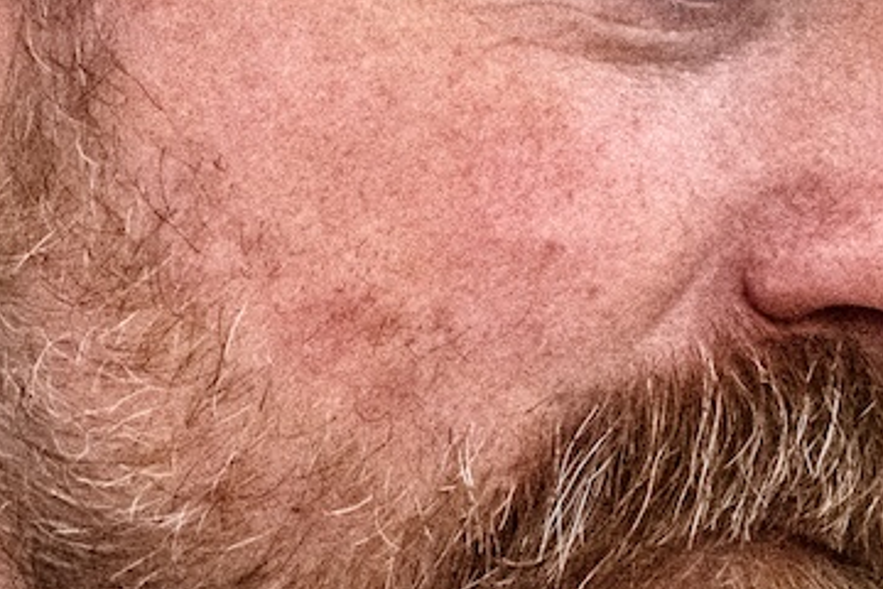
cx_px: 513
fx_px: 19008
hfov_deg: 2.7
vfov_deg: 1.8
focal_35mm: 775
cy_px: -115
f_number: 7.6
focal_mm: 165
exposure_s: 1/320
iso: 6400
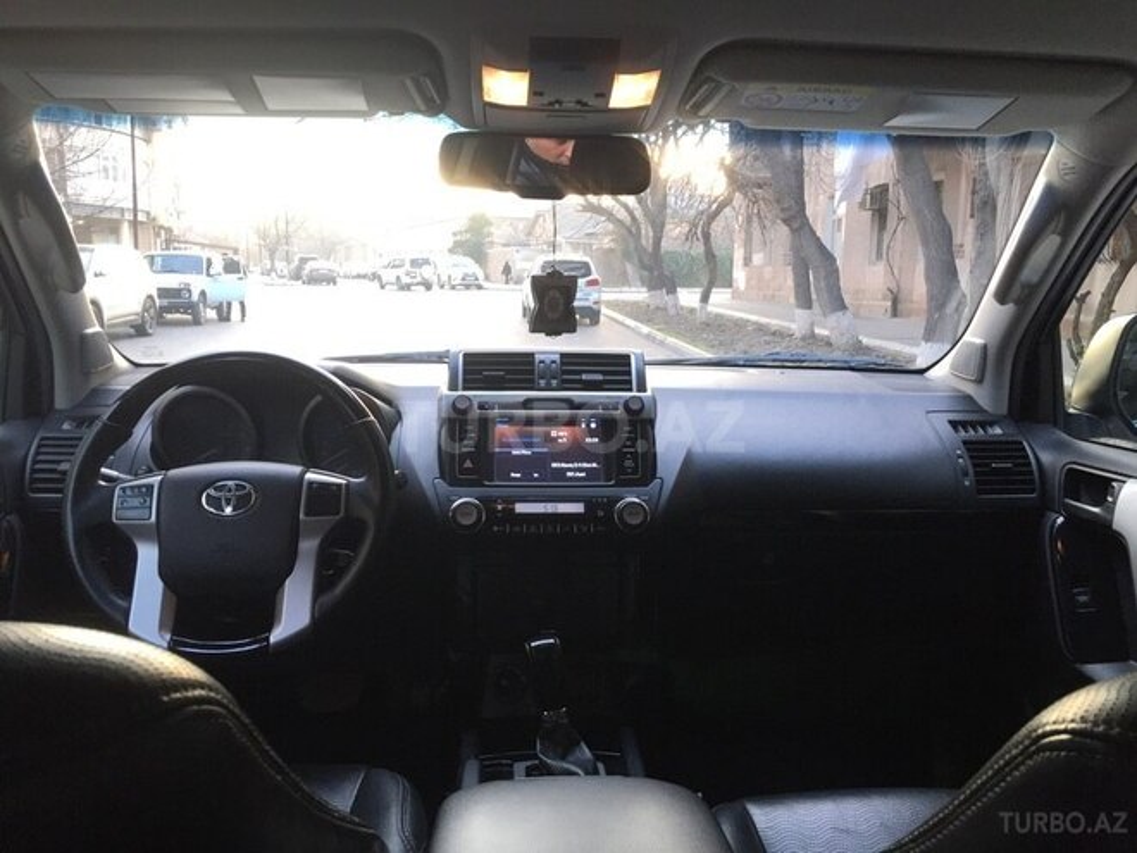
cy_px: 426
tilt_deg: -10.2
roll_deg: -1.5
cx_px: 568
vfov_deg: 48.2
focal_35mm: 29
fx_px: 953
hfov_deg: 61.7
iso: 64
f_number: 2.2
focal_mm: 4.15
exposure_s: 1/33
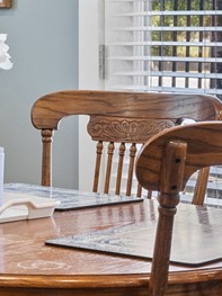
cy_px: 57
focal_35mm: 139
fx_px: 1190
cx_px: -134
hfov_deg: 10.2
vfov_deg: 14.1
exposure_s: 1/40
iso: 800
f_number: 8
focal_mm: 35
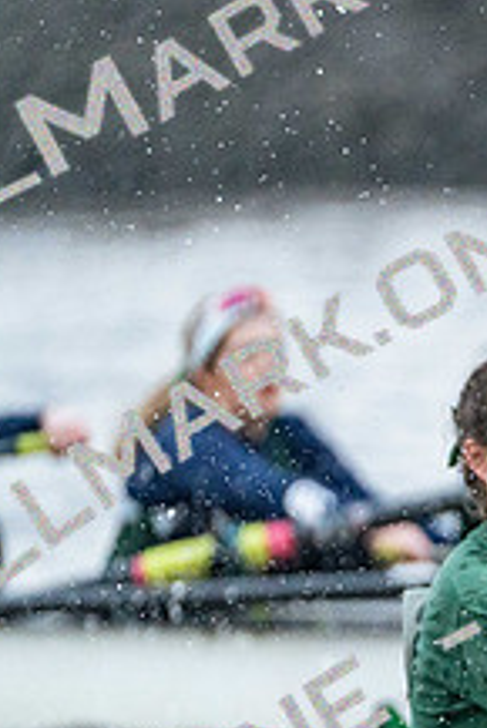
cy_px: 619
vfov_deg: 1.4
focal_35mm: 1429
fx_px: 28948
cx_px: 950
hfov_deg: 1.0
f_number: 6.3
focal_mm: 535
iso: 6400
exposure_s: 1/1600
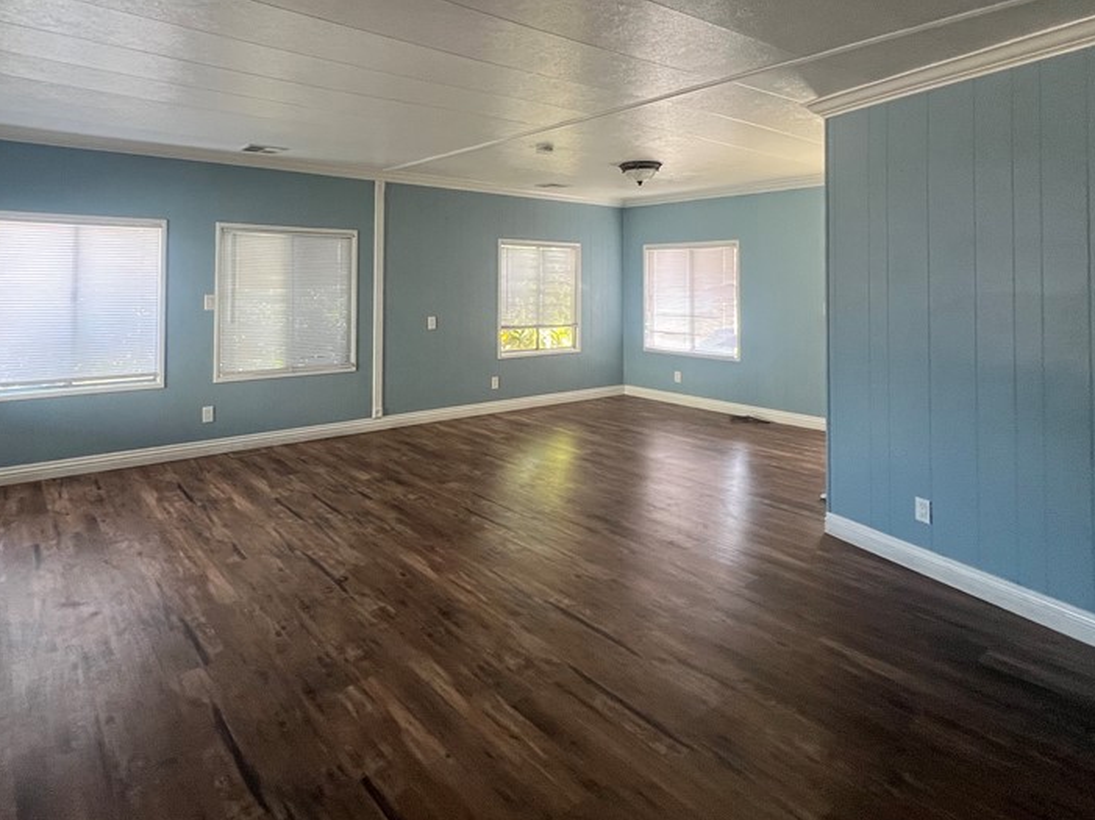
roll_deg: -1.0
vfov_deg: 66.4
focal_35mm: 19
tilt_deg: +2.4
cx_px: 458
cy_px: 259
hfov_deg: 84.0
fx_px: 601
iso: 250
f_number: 1.8
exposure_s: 1/99
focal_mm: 1.57
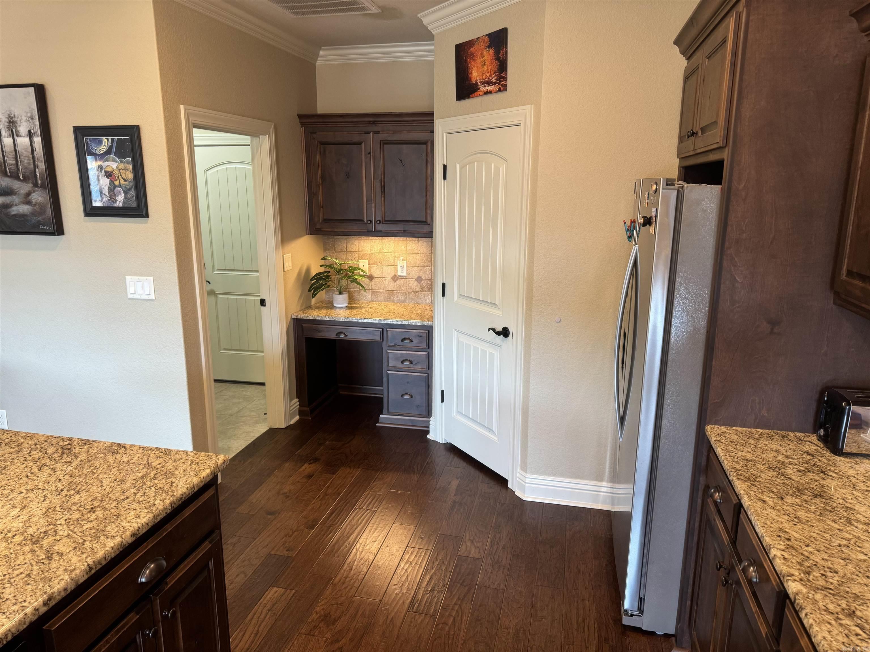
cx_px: 435
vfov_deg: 56.8
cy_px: 326
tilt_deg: -12.0
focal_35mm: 24
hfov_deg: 71.6
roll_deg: +0.1
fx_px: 603
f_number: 1.78
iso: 200
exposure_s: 1/60
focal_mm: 6.76
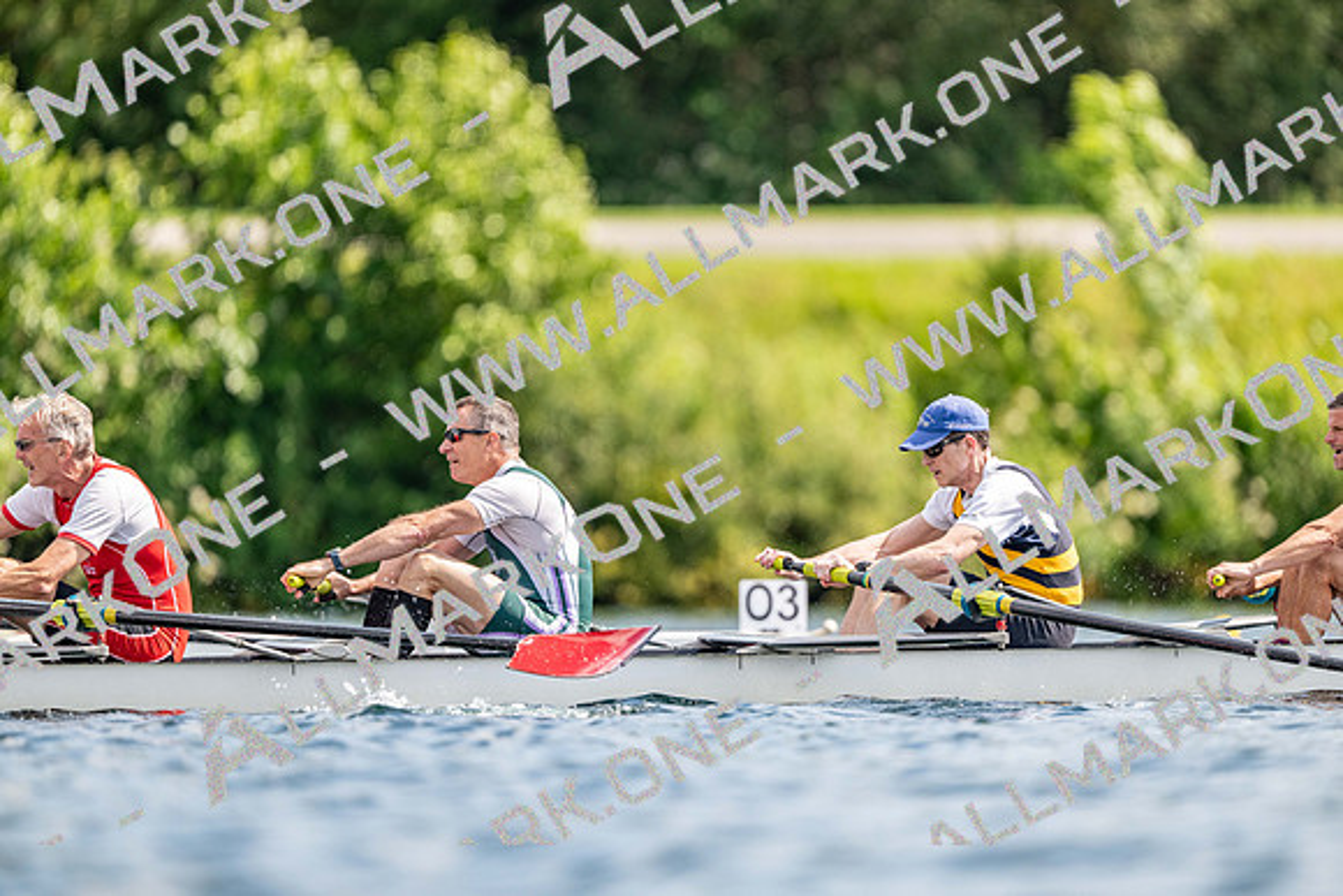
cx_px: 672
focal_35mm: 600
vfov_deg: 2.3
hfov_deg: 3.4
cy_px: 448
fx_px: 22388
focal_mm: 600
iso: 500
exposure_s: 1/2500
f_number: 4
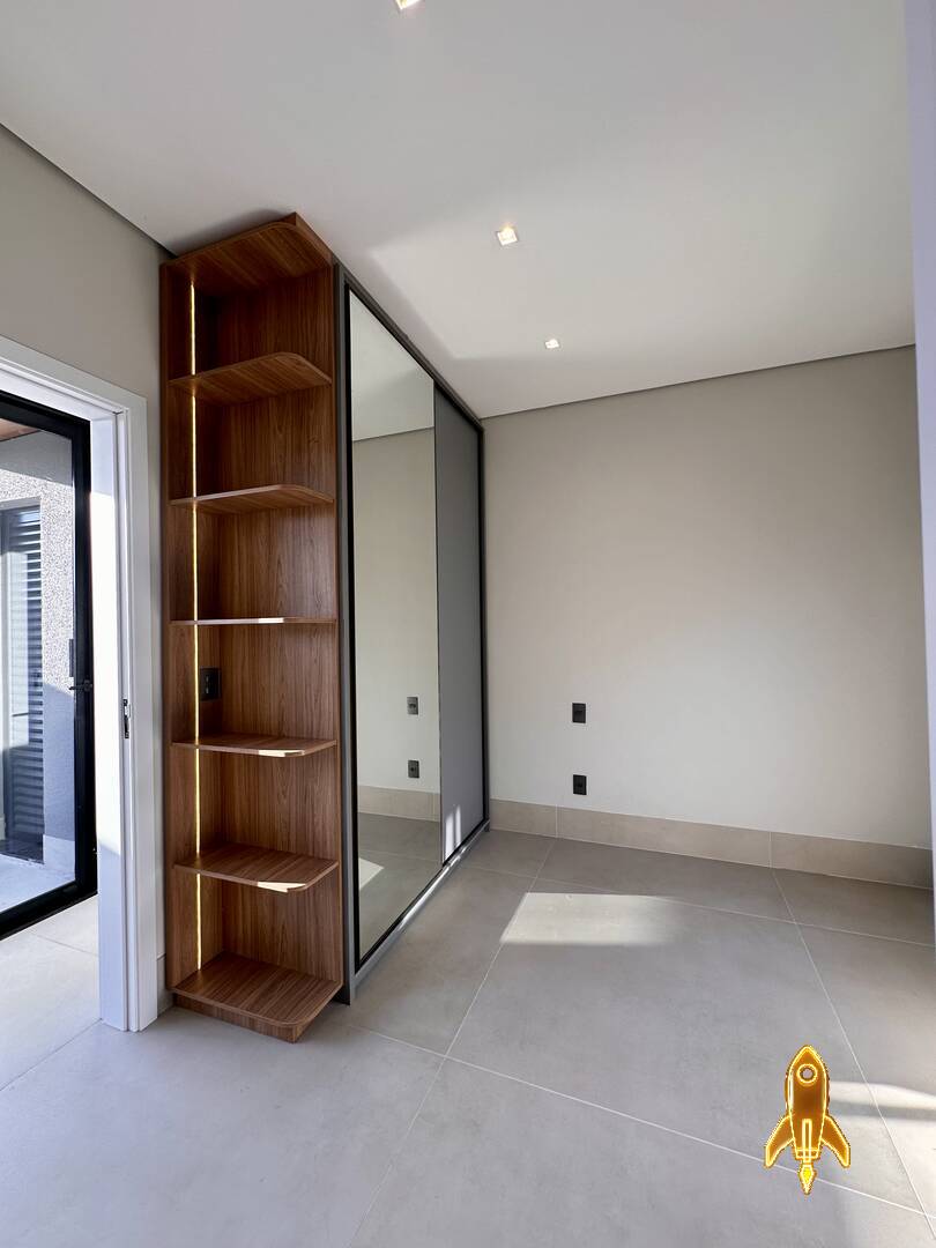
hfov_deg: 85.7
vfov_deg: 102.1
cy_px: 624
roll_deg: +0.0
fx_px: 505
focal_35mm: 14
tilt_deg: +0.2
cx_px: 468
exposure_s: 1/120
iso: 64
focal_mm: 2.22
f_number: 2.2
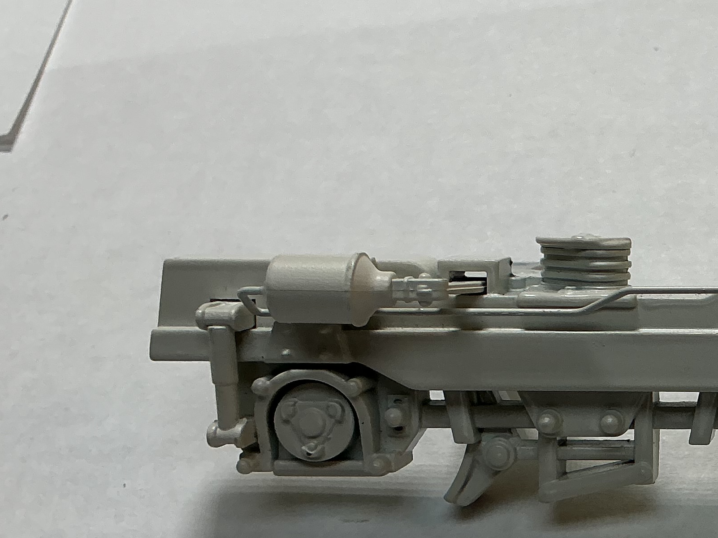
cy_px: 297
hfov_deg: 24.4
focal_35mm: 73
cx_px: 843
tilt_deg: -52.3
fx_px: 1514
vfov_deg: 20.2
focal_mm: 3
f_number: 1.8
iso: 20
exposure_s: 1/243
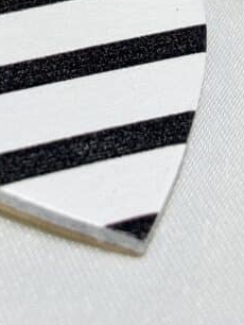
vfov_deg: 11.1
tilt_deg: -22.4
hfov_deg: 8.5
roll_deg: +7.3
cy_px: -99
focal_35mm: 174
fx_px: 1633
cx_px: 149
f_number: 1.6
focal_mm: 5.96
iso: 32
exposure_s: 1/267
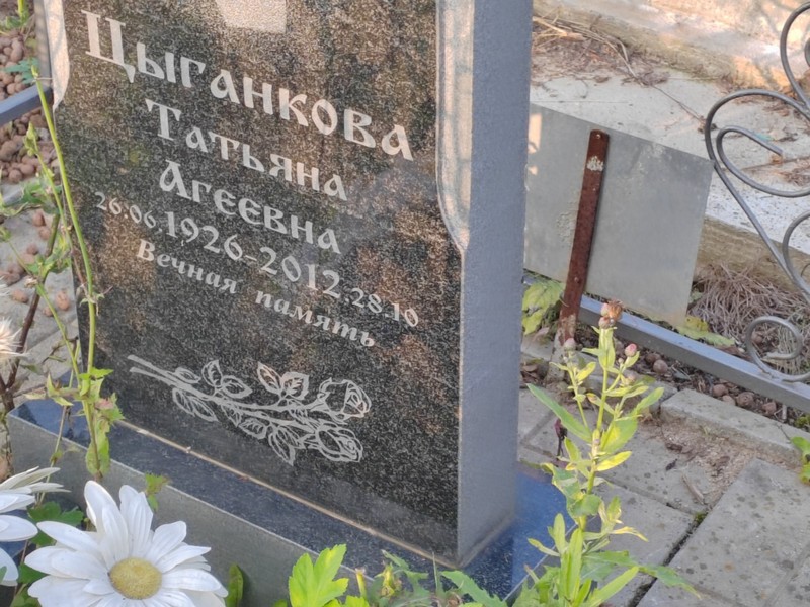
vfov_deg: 17.2
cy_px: 304
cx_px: 405
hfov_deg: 22.8
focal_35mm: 86
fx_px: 2012
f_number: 1.9
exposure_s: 1/120
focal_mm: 5.52
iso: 100
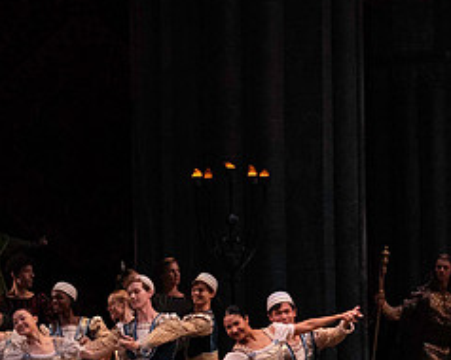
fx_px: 3574
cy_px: 278
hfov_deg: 7.2
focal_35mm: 268
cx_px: 381
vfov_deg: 5.8
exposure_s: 1/400
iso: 12800
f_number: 7.1
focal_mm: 117
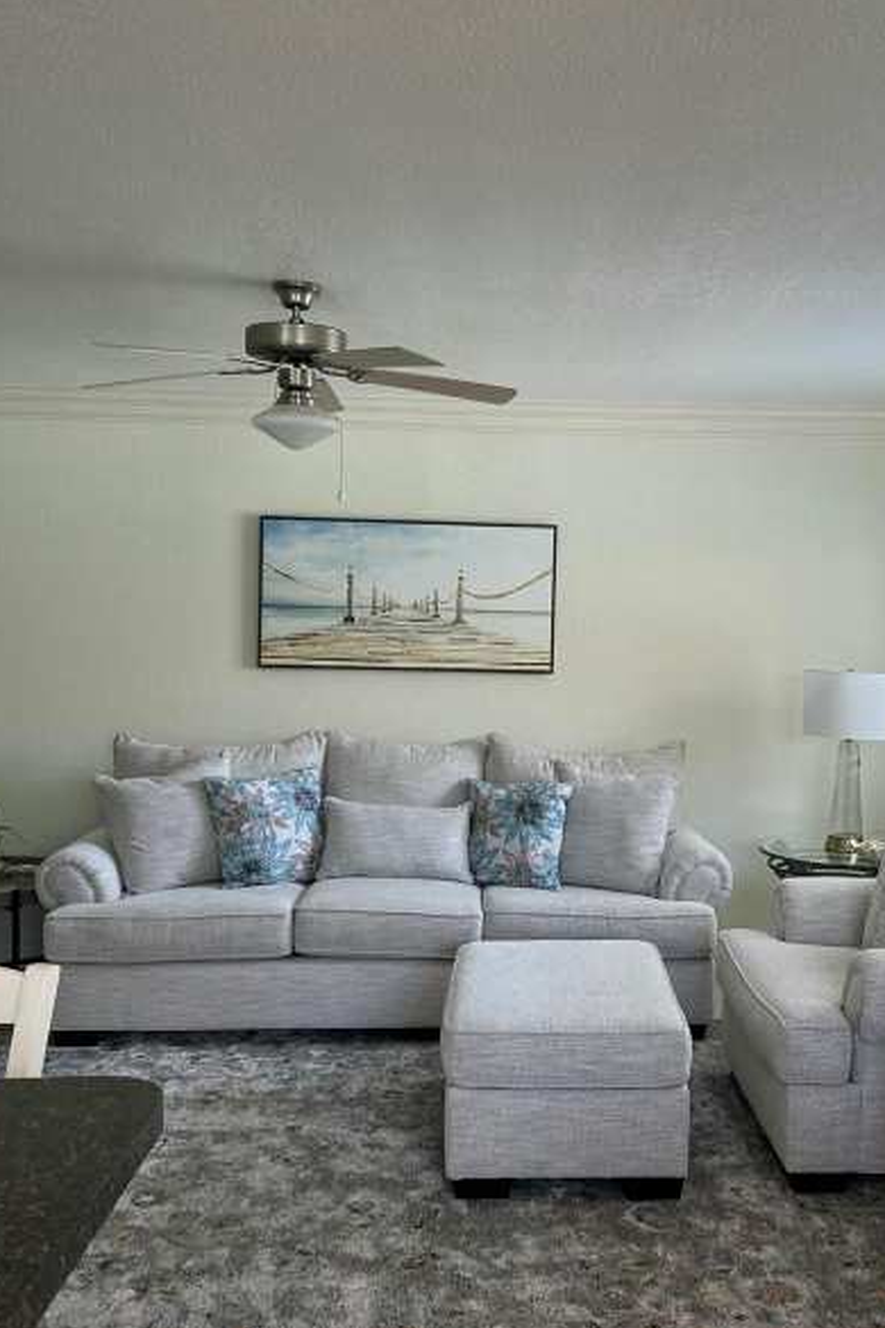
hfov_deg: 35.6
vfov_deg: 51.9
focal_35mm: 37
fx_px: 1364
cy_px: 663
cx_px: 585
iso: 64
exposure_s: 1/120
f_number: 1.5
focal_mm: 5.7
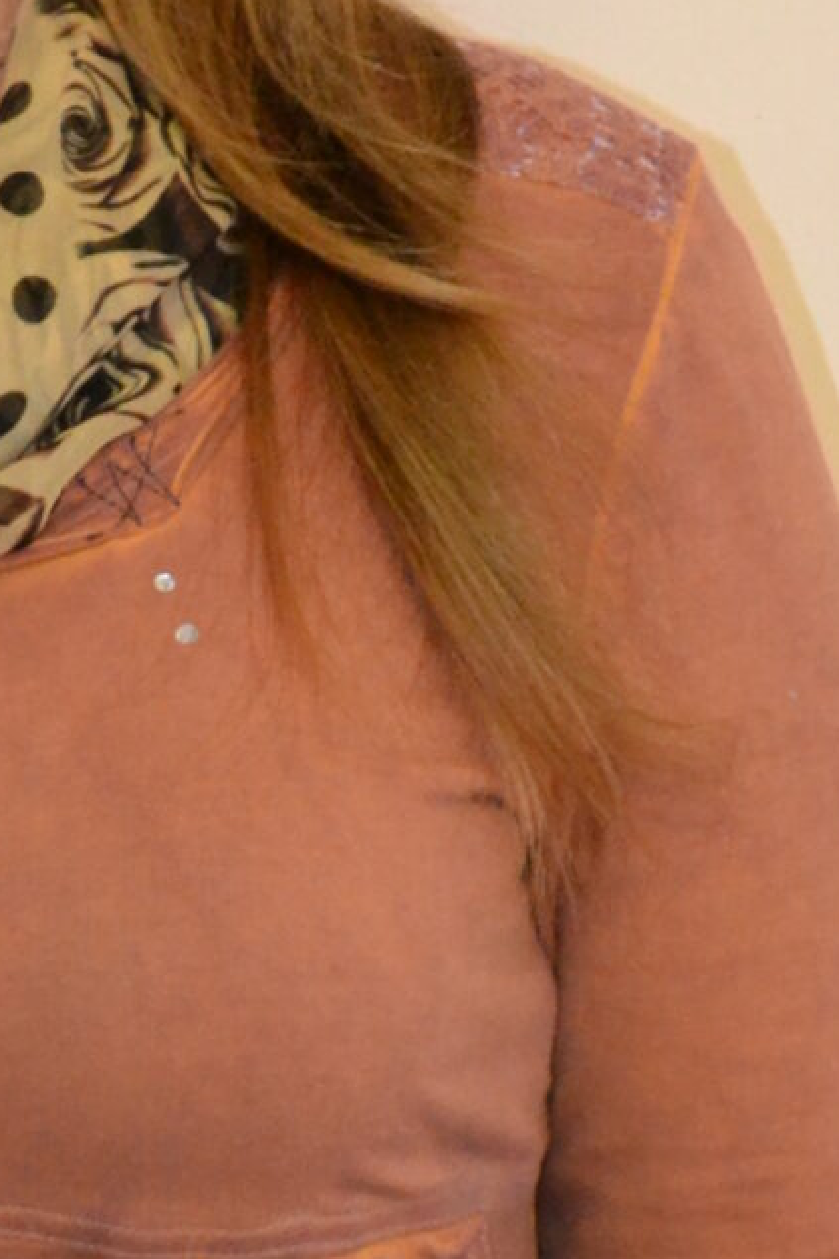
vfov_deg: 8.5
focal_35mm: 242
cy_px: 753
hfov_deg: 5.6
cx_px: -172
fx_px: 8464
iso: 2200
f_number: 5.3
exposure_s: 1/60
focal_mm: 40
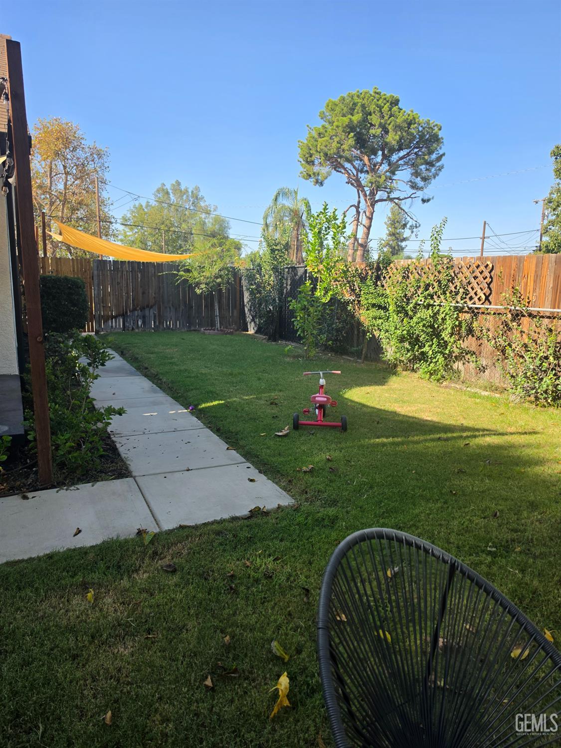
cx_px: 280
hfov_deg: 58.9
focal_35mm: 23
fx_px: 497
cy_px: 374
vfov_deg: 73.9
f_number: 1.4
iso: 64
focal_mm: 6.5
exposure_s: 1/2760
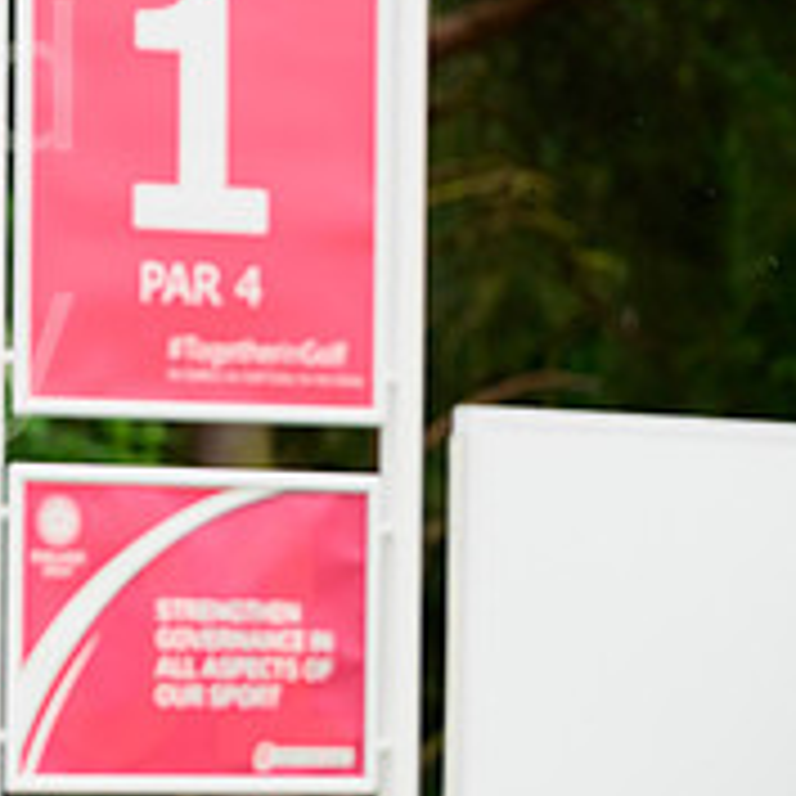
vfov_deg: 7.5
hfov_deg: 7.3
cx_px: -499
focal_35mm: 234
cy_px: 119
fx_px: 6088
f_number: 3.5
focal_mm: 84
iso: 1000
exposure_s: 1/500
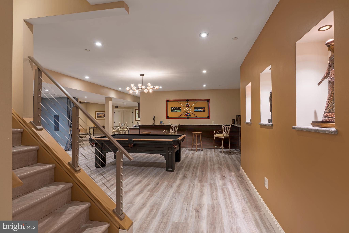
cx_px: 174
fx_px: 155
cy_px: 116
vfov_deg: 73.7
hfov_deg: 96.7
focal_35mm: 16
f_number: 9
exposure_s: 1.6
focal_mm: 16
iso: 200
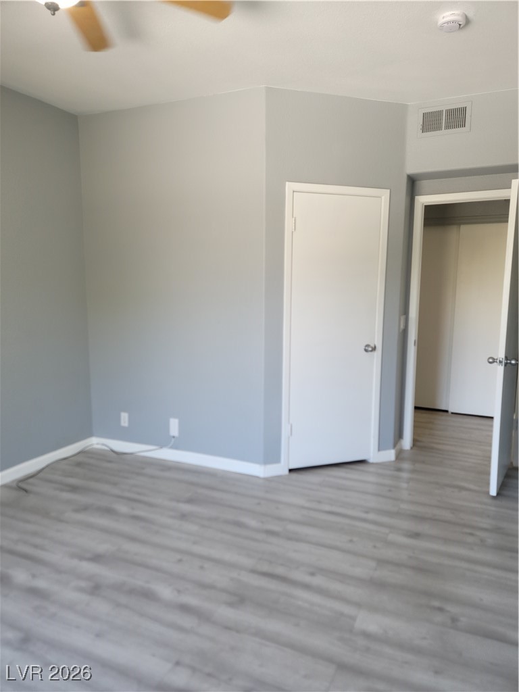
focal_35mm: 25
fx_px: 500
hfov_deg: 54.9
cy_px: 346
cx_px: 260
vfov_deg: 69.4
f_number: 1.8
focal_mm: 7
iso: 100
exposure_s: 1/60
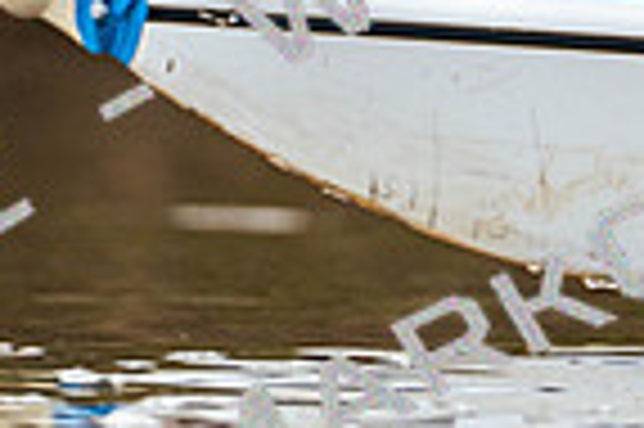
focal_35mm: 2393
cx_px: 784
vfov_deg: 0.6
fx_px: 42759
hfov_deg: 0.9
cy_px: 79
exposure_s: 1/2000
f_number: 6.3
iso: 2000
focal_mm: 588
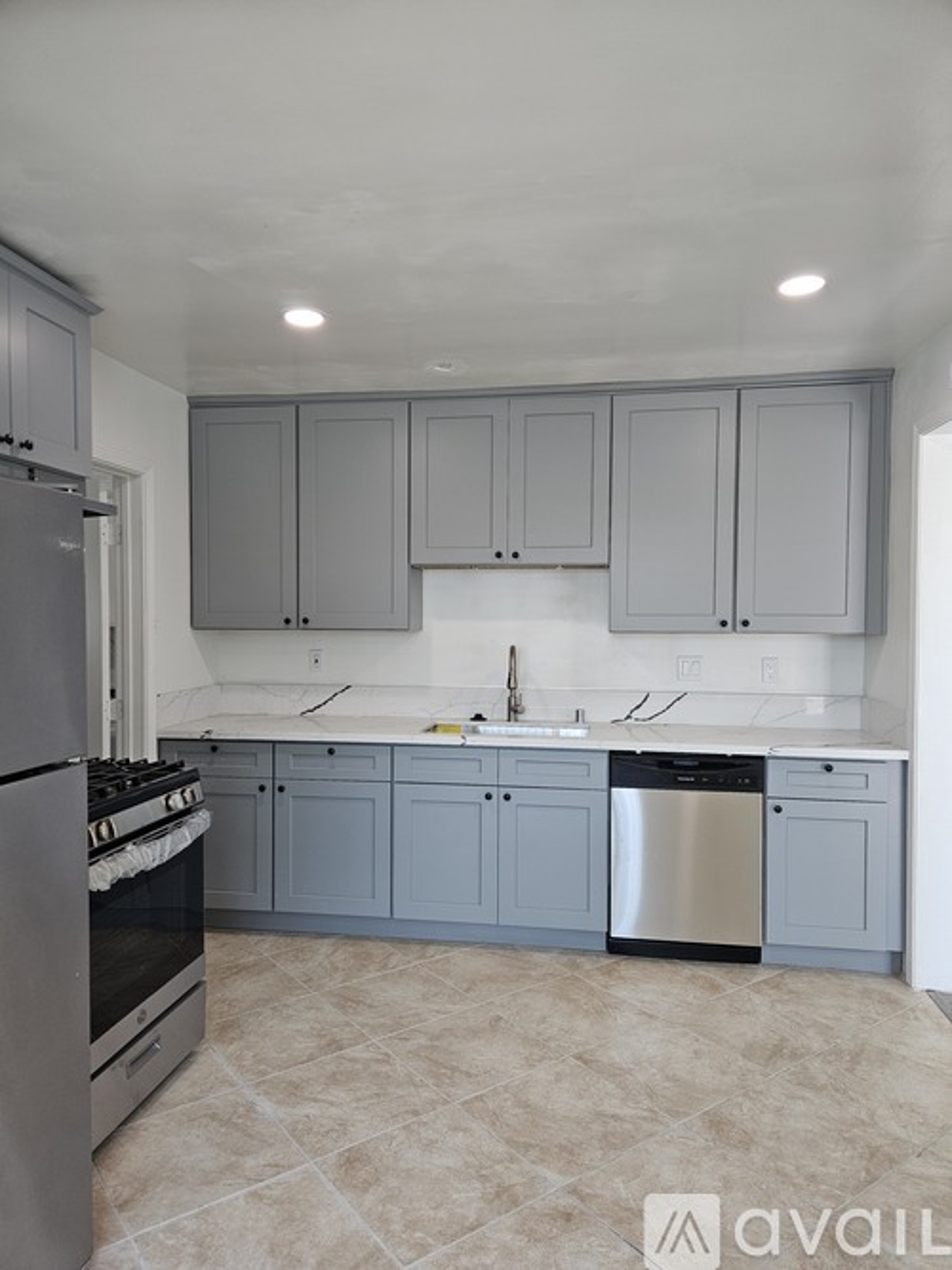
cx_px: 476
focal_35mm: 23
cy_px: 635
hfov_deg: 58.9
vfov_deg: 73.9
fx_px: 844
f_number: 1.8
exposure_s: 1/120
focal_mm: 5.4
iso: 100
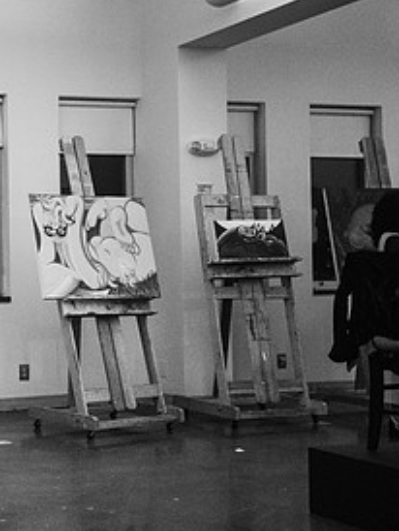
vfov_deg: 30.2
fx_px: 982
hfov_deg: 21.1
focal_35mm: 64
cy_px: 253
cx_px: -104
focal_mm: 28
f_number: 4.5
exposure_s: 1/320
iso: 2500
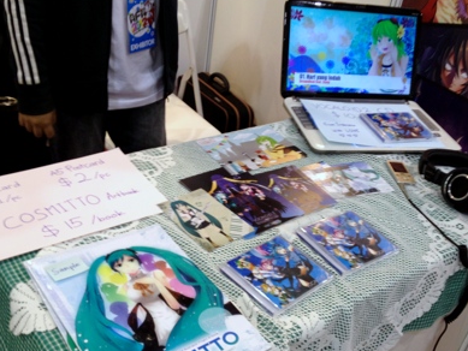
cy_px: 207
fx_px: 609
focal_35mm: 45
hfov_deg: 42.0
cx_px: 267
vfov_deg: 32.1
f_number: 2.4
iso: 100
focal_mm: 4.28
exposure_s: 1/20
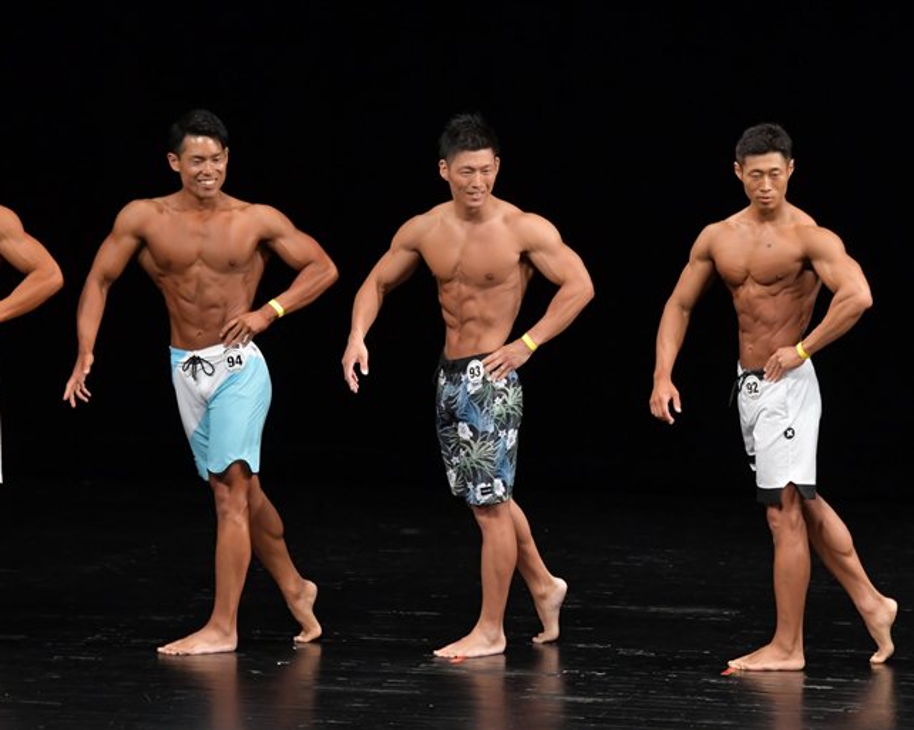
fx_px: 7354
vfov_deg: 5.7
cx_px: 519
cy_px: 366
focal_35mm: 272
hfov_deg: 7.1
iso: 3200
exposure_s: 1/400
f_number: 5.6
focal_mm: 160
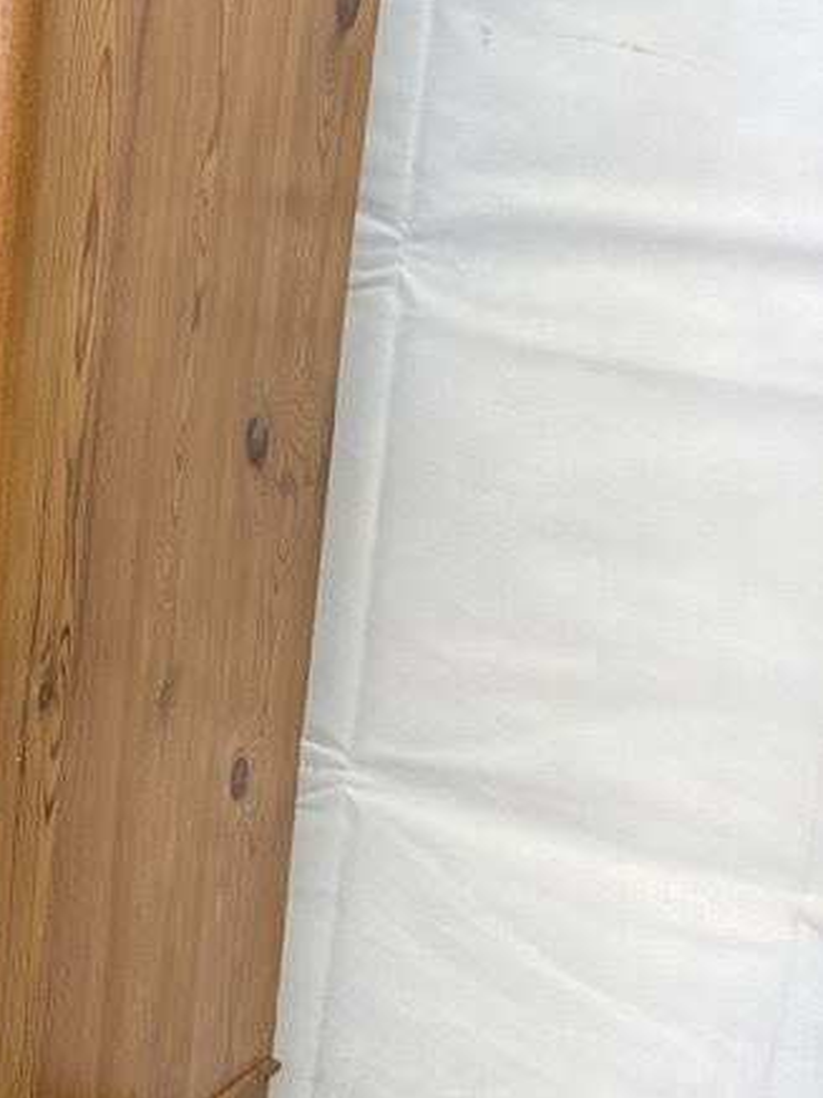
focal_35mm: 66
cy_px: 438
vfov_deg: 29.3
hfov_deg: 20.0
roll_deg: -1.4
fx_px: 2092
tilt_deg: -14.2
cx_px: -305
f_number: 1.78
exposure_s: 1/100
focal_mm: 6.86
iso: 125
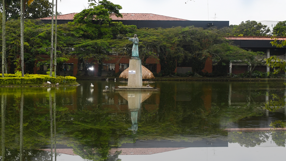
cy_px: 76
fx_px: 493
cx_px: 92
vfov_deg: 18.5
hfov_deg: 32.1
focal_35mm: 65
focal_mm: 23
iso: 320
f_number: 4.5
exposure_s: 1/160
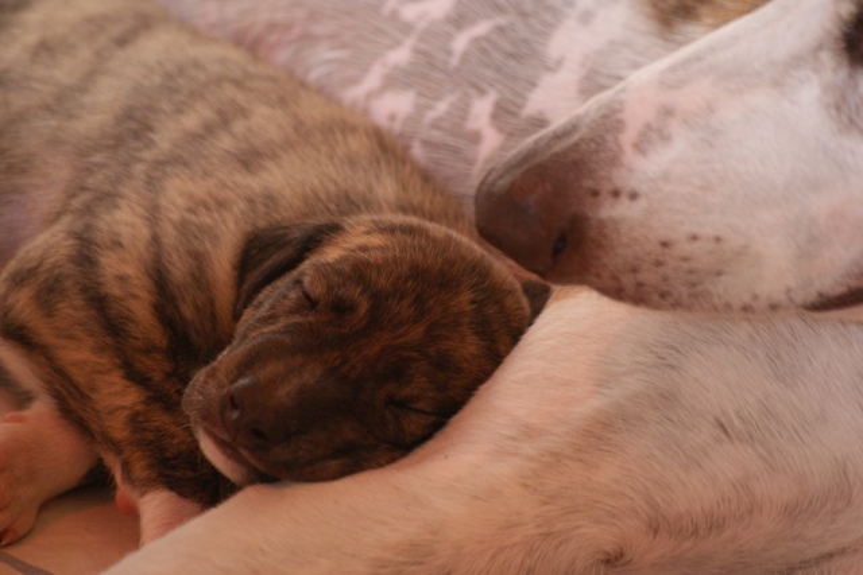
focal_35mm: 345
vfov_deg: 4.0
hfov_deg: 6.0
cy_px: 288
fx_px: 8272
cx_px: 432
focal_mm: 230
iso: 400
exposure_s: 1/125
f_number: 5.6
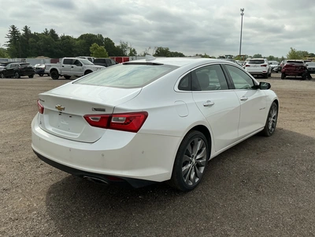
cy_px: 118
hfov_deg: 63.4
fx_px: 255
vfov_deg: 49.7
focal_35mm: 28
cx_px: 158
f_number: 1.8
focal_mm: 3
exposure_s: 1/3322
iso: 25
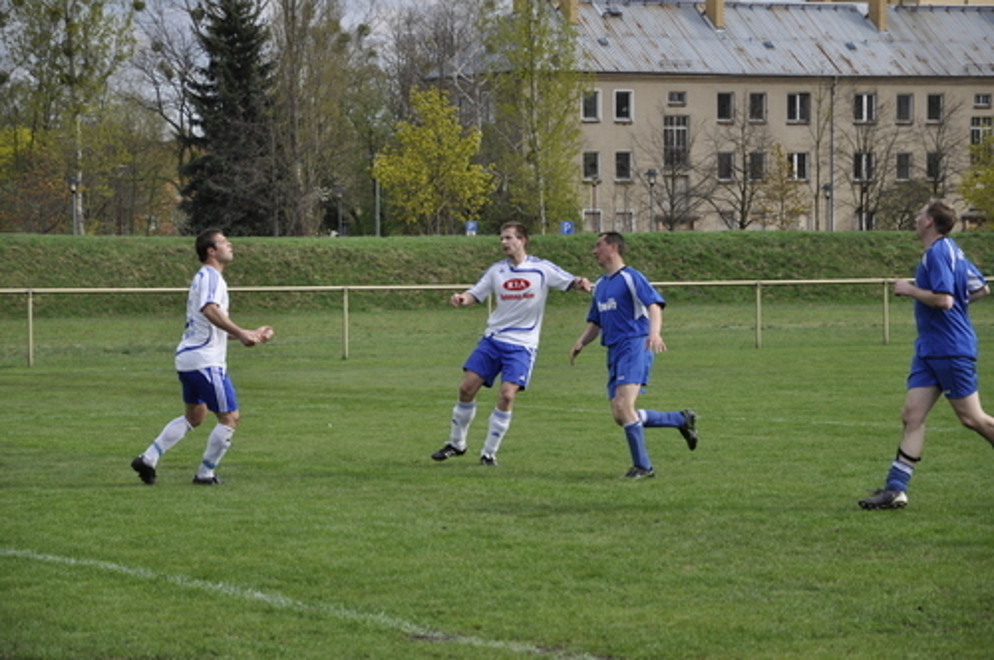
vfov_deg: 10.7
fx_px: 3516
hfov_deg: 16.1
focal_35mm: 128
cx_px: 497
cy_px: 330
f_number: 5.6
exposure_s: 1/1000
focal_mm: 85
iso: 400
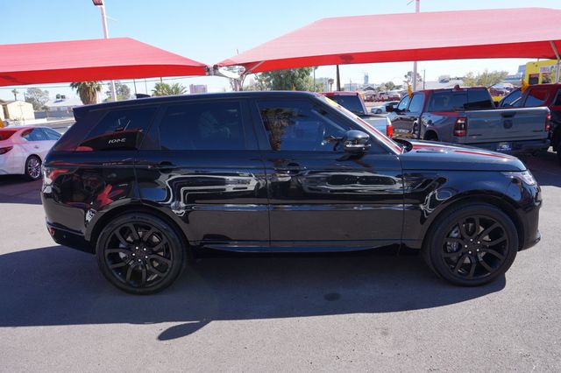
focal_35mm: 24
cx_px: 280
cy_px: 186
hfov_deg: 73.8
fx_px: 374
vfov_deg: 53.1
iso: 100
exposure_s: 1/100
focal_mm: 16
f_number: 8
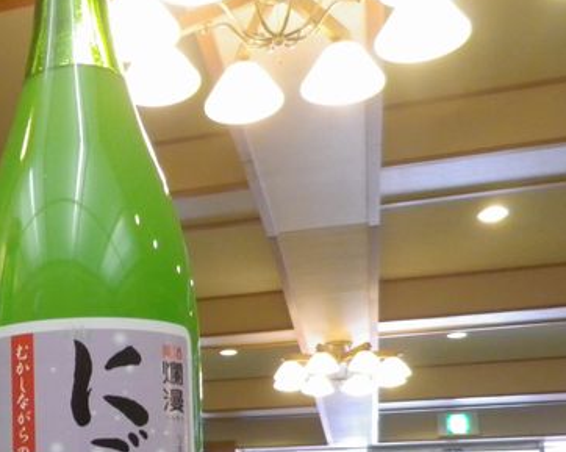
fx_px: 921
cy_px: 445
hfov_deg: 32.1
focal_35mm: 55
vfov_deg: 26.2
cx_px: 34
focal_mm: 4.5
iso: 400
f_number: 3.5
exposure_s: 1/30
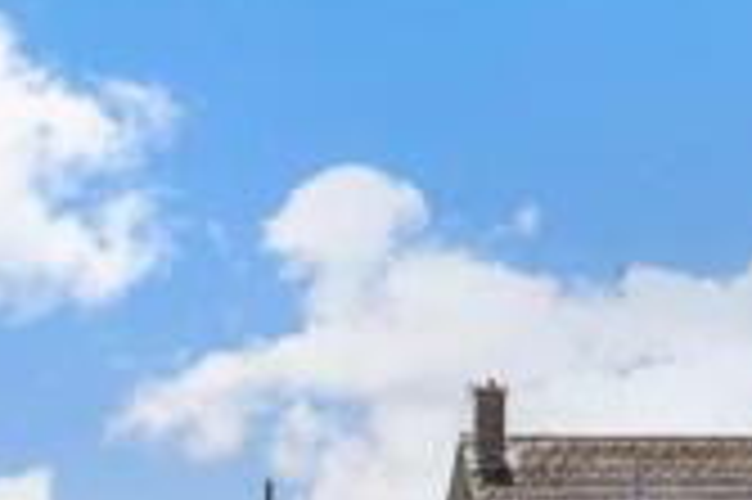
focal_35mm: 118
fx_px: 2462
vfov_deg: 10.9
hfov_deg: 17.2
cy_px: 885
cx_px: 133
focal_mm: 20
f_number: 8
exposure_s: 1/500
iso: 200
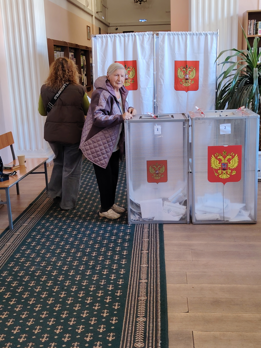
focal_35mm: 47
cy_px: 174
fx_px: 472
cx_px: 130
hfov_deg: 30.9
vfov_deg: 40.4
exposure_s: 1/100
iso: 1397
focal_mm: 5.25
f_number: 1.75
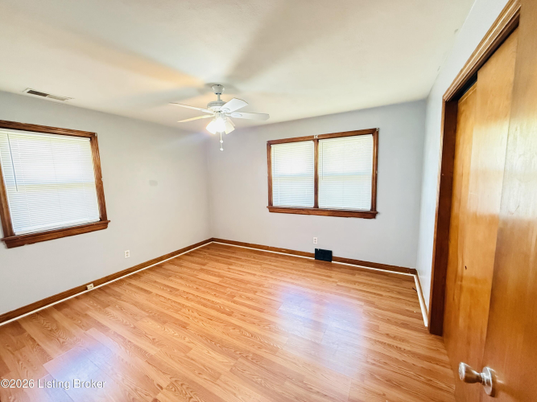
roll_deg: +1.4
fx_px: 217
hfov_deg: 102.1
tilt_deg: -7.0
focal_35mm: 14
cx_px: 268
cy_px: 201
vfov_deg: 85.7
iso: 800
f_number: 2.2
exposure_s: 1/60
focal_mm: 2.22
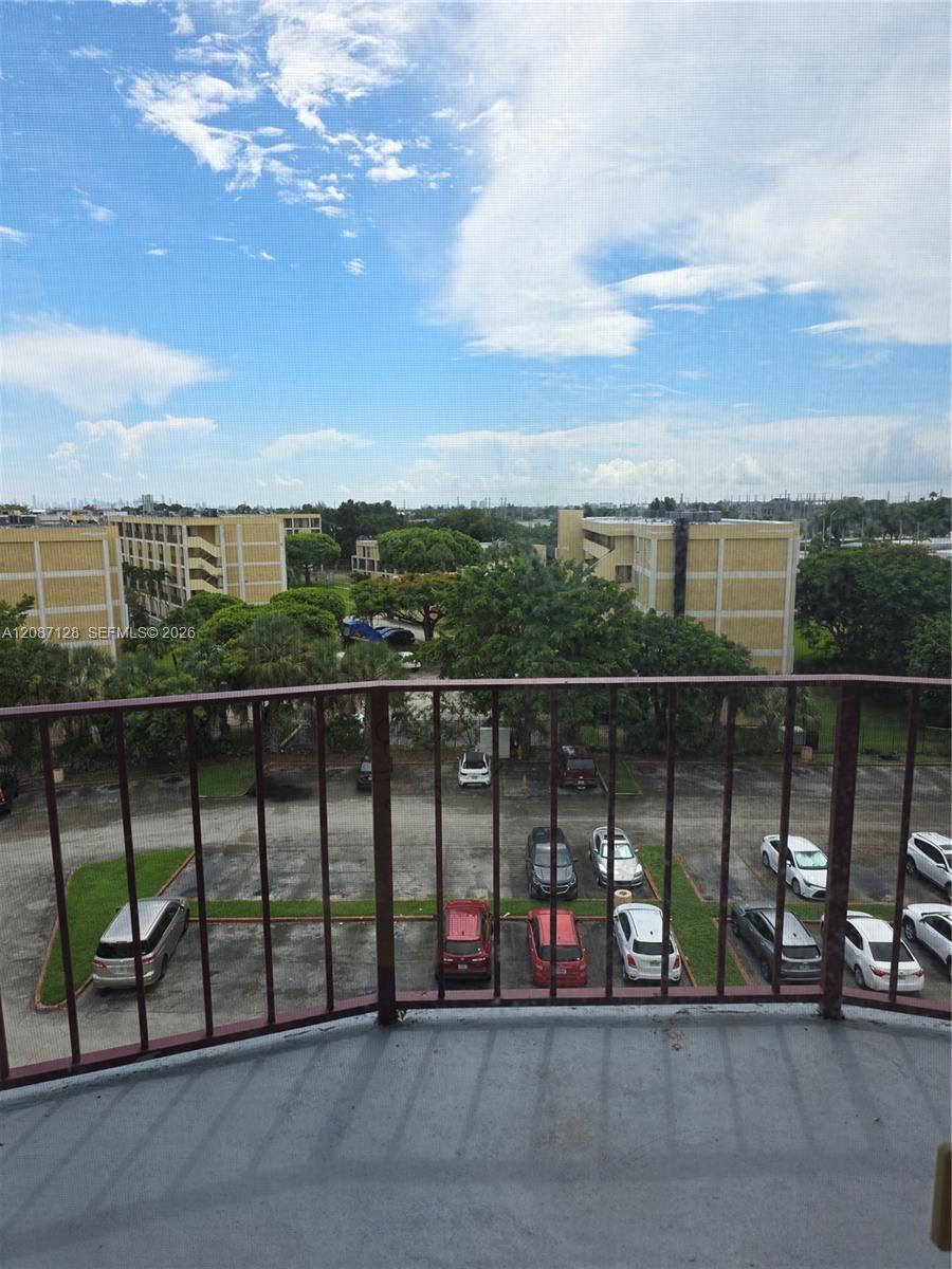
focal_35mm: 23
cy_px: 634
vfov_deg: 73.9
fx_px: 843
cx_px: 476
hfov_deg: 58.9
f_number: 1.7
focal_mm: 6.3
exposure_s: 1/3194
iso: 80
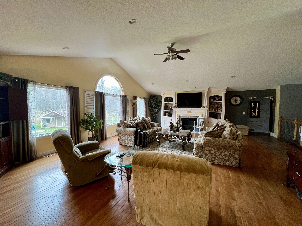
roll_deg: -0.2
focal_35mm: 13
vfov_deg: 89.9
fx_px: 113
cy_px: 113
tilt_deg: -3.3
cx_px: 151
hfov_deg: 106.2
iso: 160
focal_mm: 1.57
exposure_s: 1/60
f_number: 1.8
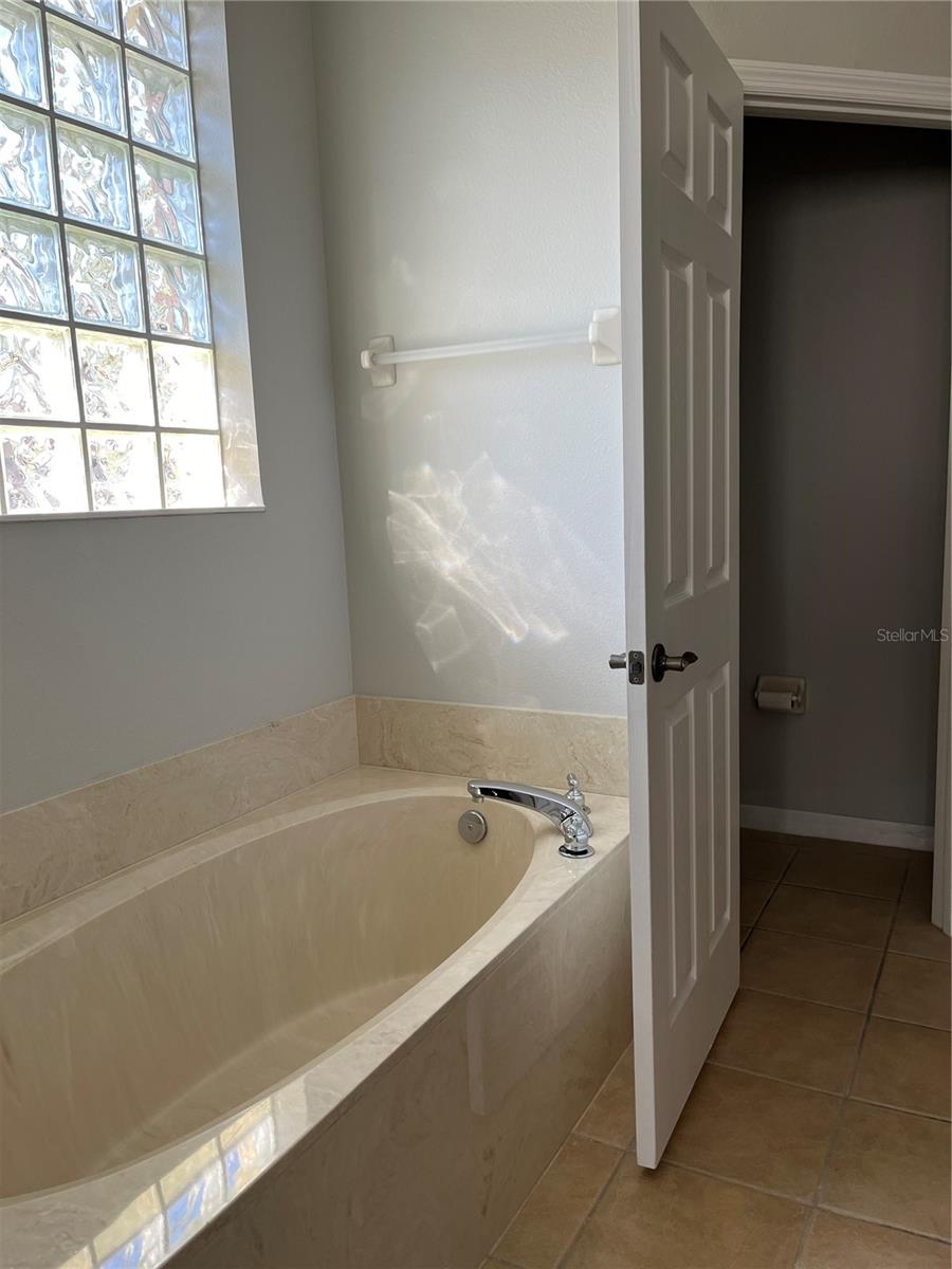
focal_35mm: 26
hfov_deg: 53.1
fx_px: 953
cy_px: 634
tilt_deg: -7.7
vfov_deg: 67.3
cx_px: 476
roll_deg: +2.2
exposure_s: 1/121
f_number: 1.6
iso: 64
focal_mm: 5.1
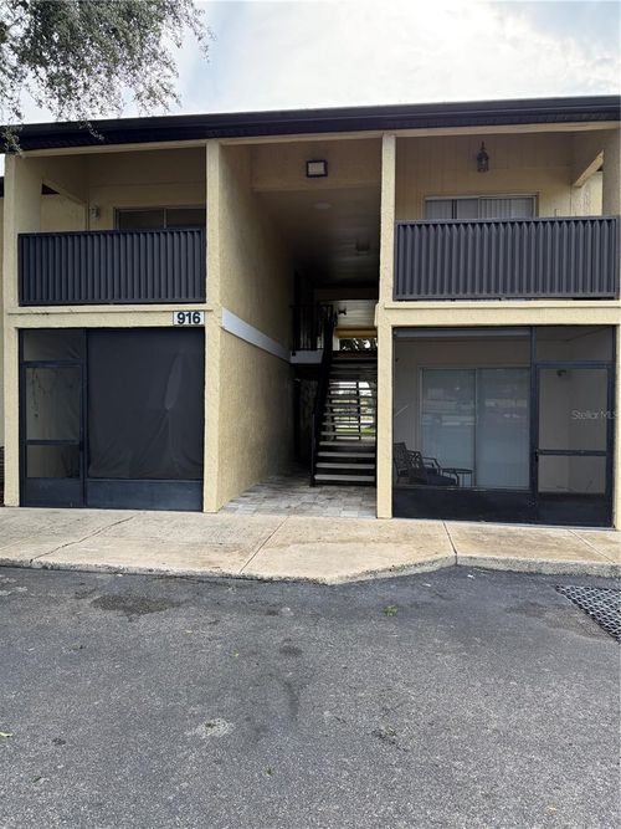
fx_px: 574
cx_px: 310
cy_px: 414
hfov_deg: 56.8
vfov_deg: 71.6
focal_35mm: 24
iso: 100
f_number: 1.78
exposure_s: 1/1075
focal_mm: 6.76
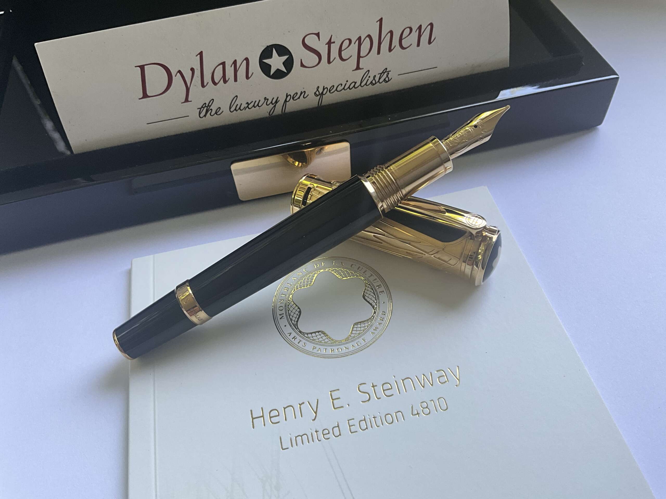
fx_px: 558
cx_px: 333
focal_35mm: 29
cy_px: 250
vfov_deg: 48.2
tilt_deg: -51.7
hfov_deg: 61.7
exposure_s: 1/122
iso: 50
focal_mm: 3
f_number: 1.8
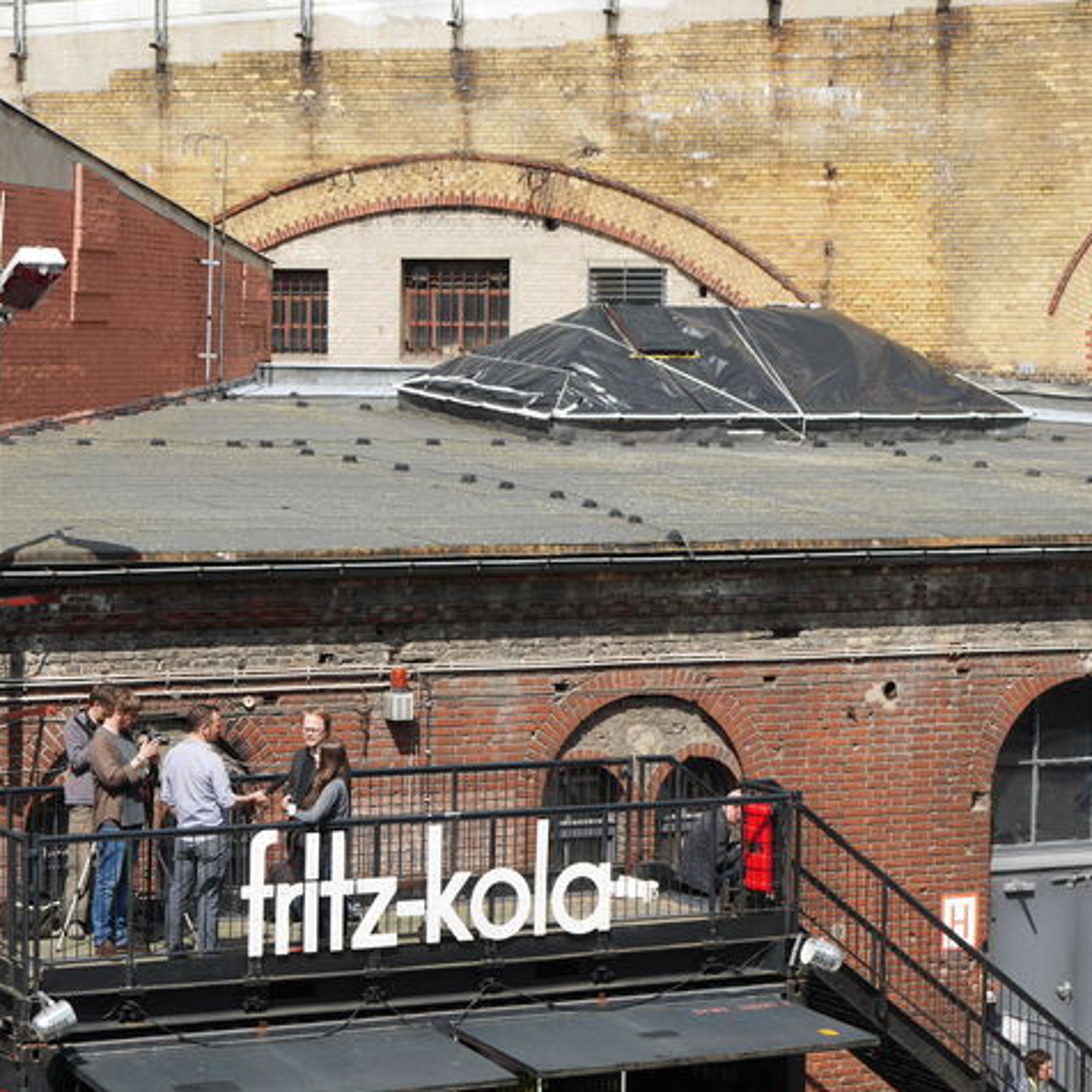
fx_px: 3569
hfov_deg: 17.4
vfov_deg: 17.4
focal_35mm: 100
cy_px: 549
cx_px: 376
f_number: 9
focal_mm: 42
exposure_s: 1/320
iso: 200
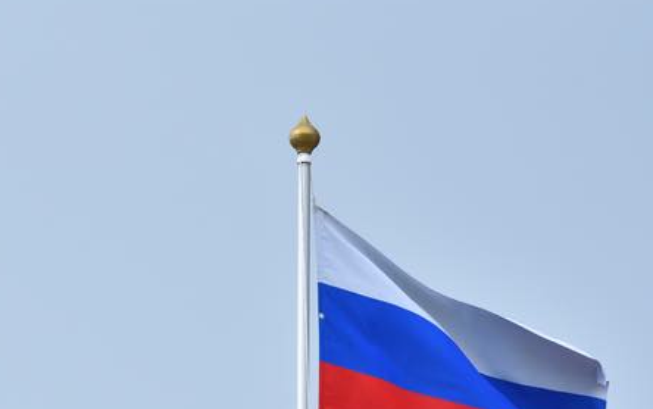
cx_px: 13
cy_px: 378
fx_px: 8173
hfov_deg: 4.6
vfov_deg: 2.9
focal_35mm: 459
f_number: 4
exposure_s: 1/2000
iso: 100
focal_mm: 200
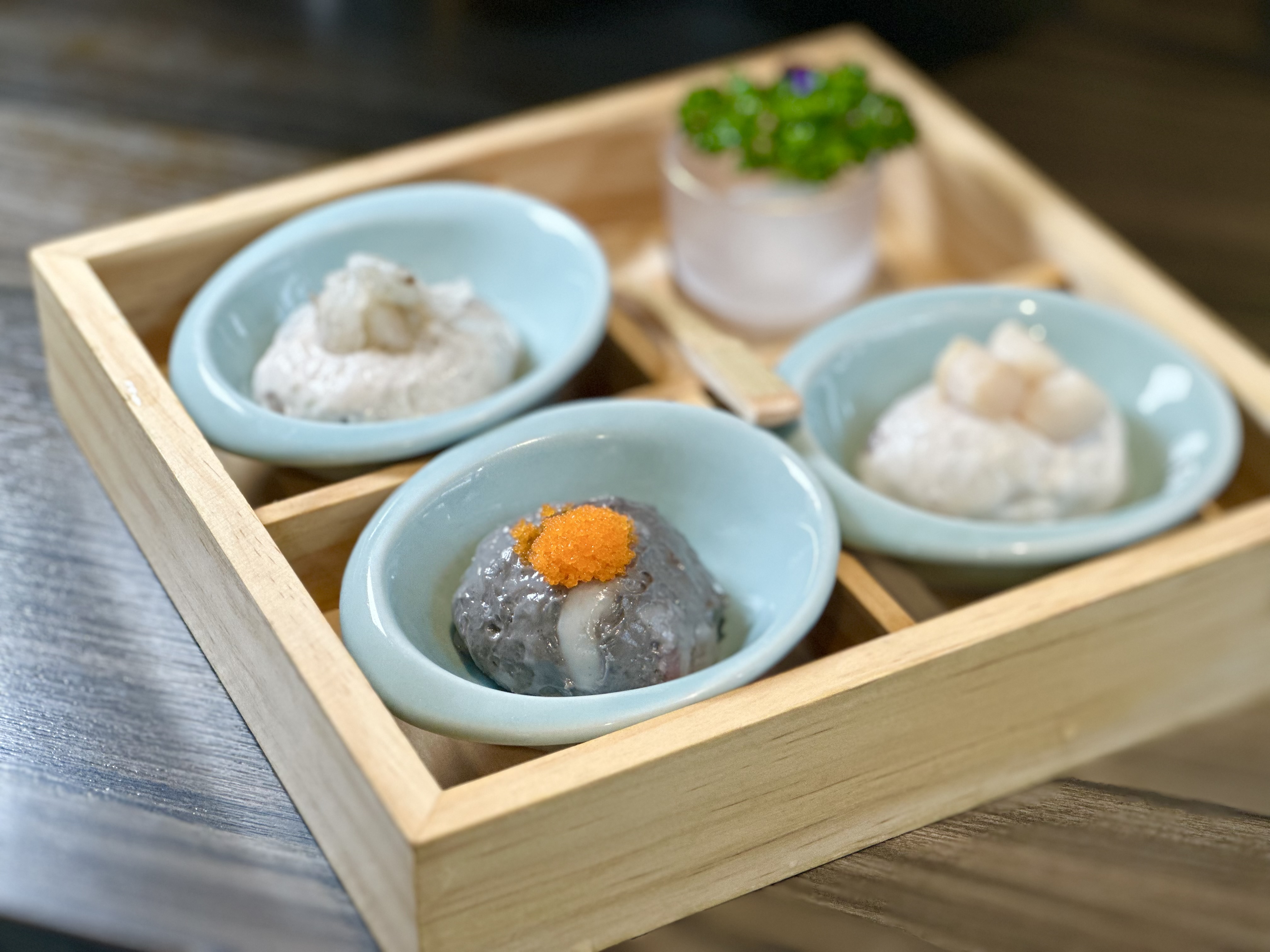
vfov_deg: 19.1
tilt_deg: -36.3
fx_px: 2825
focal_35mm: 77
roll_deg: +1.8
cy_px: 476
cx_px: 635
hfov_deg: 25.3
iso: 160
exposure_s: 1/60
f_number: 2.8
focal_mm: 9
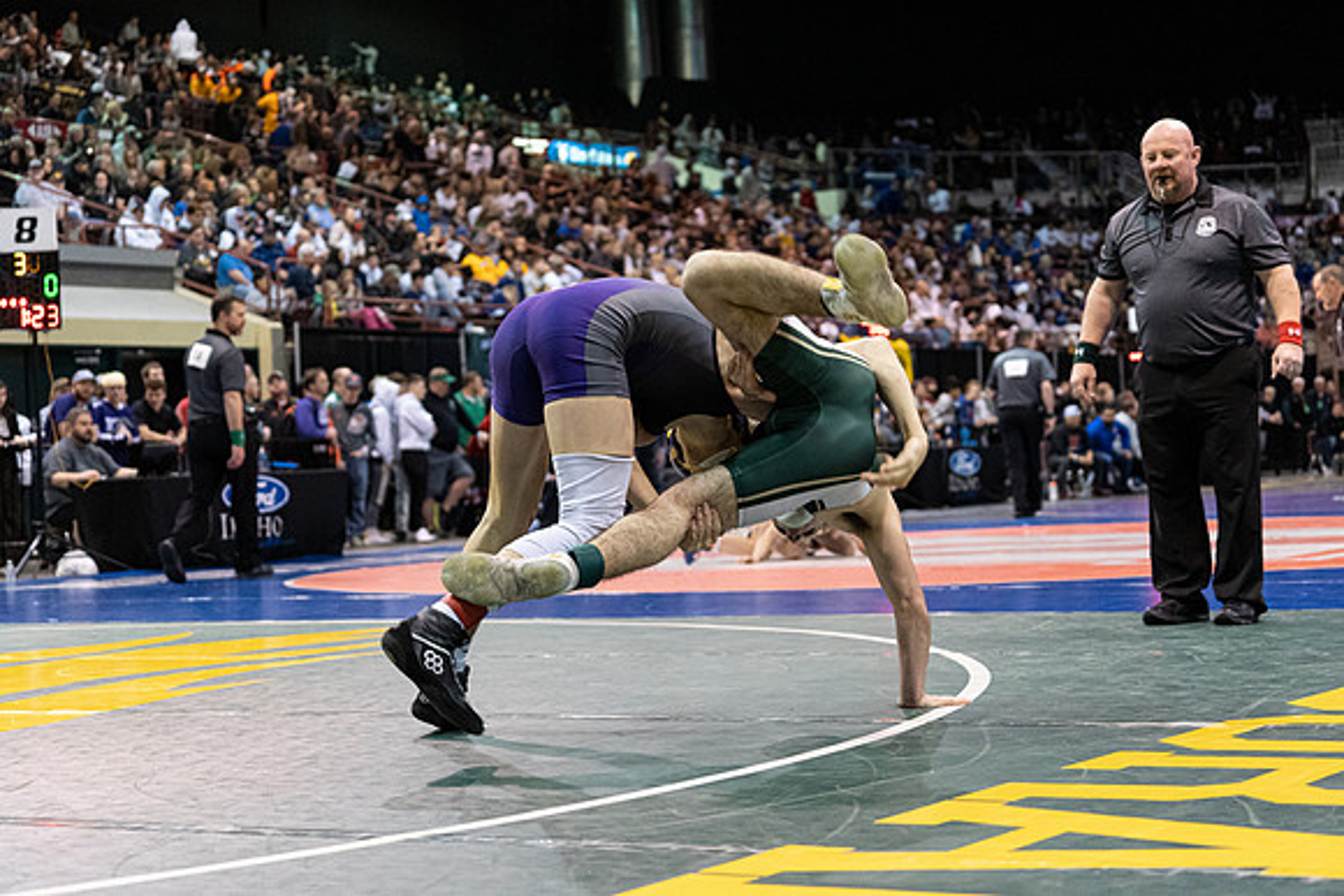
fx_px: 2614
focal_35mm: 70
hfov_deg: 28.8
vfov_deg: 19.5
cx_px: 672
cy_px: 448
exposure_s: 1/500
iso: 6400
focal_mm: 70
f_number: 4
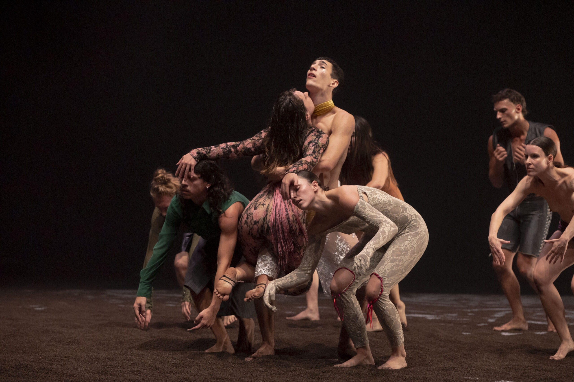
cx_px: 287
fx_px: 2071
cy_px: 191
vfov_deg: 10.5
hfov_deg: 15.8
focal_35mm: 130
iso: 10000
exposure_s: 1/250
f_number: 4.5
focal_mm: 130
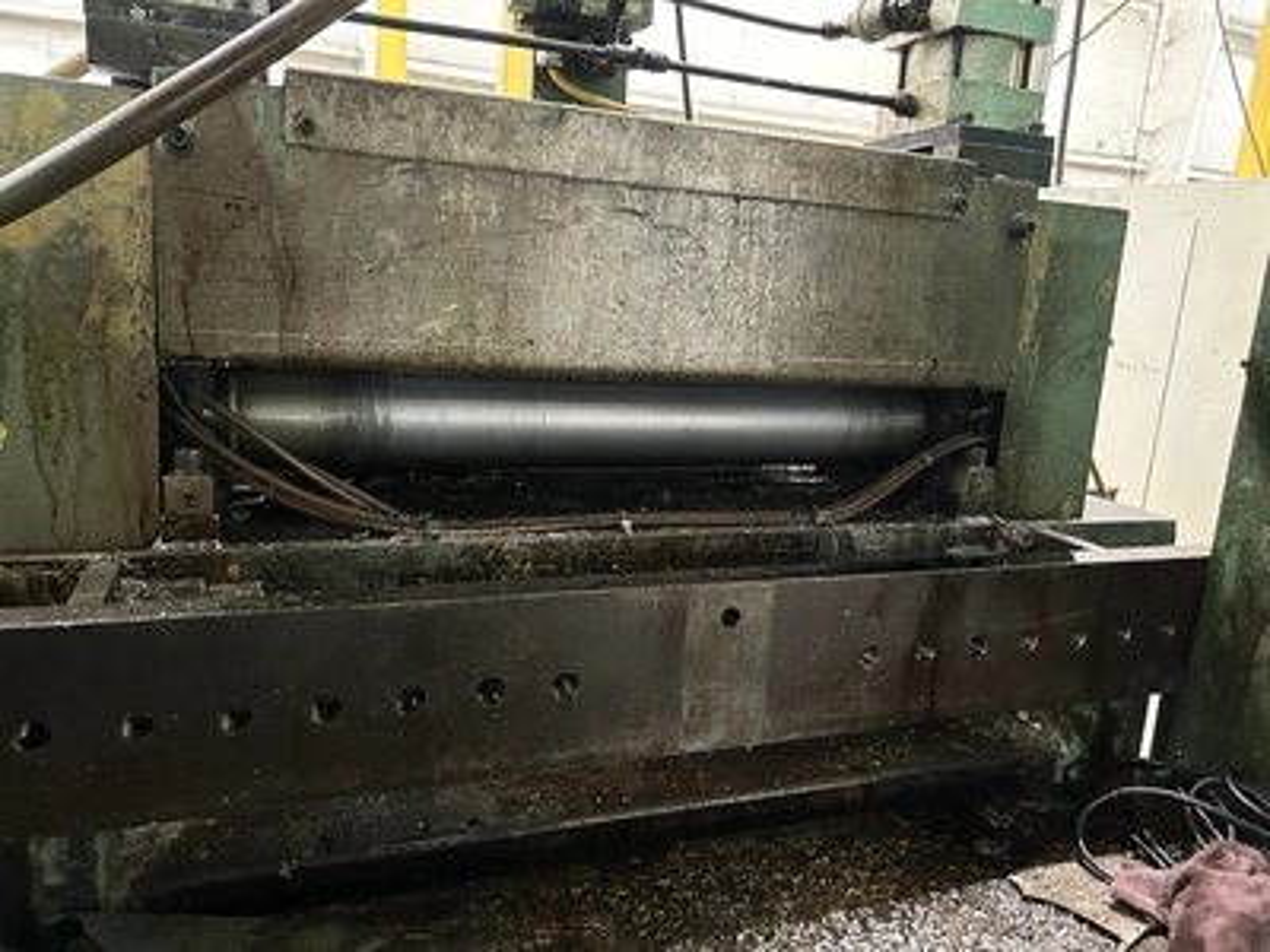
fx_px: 954
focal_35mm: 26
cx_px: 635
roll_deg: -3.4
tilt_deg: -13.3
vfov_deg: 53.1
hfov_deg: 67.3
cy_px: 476
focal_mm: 5.7
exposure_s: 1/30
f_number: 1.5
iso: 640
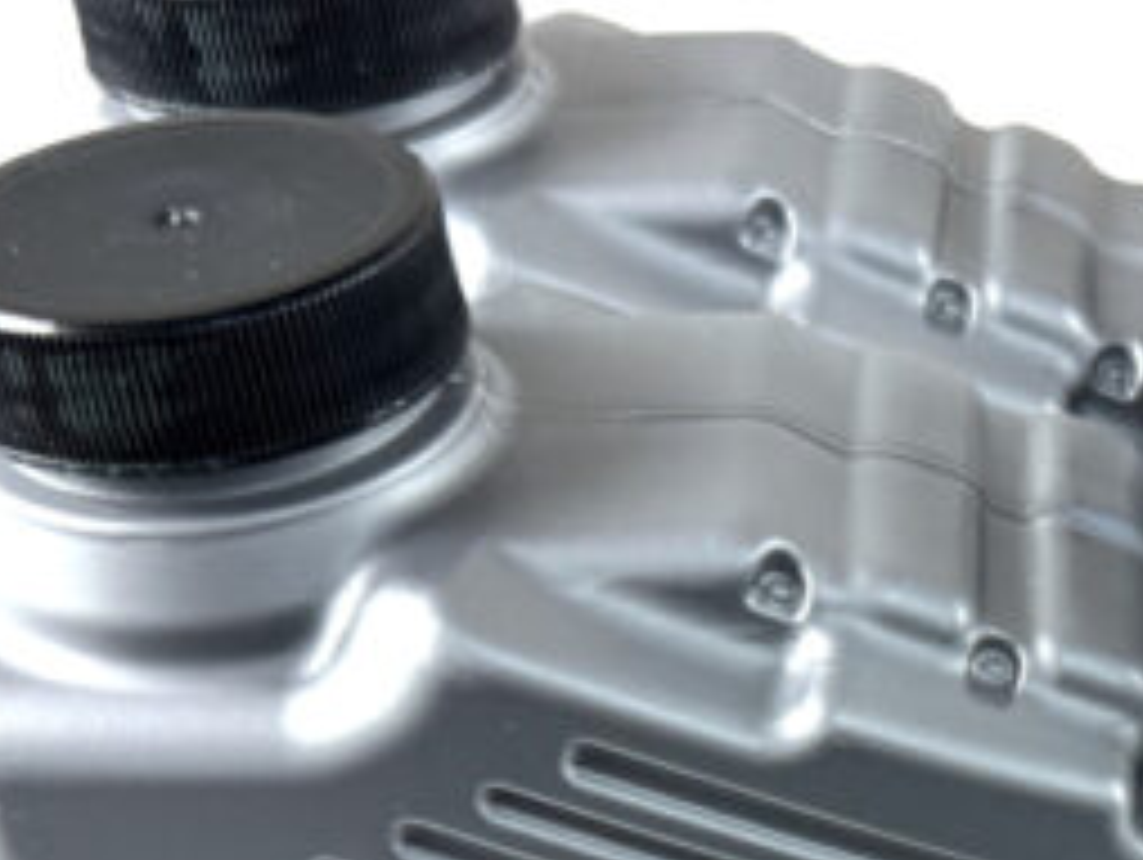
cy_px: 1263
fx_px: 2809
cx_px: 1251
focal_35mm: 85
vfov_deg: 16.0
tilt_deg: -42.0
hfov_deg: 21.8
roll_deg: +0.7
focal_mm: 6.76
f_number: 1.78
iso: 64
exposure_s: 1/210
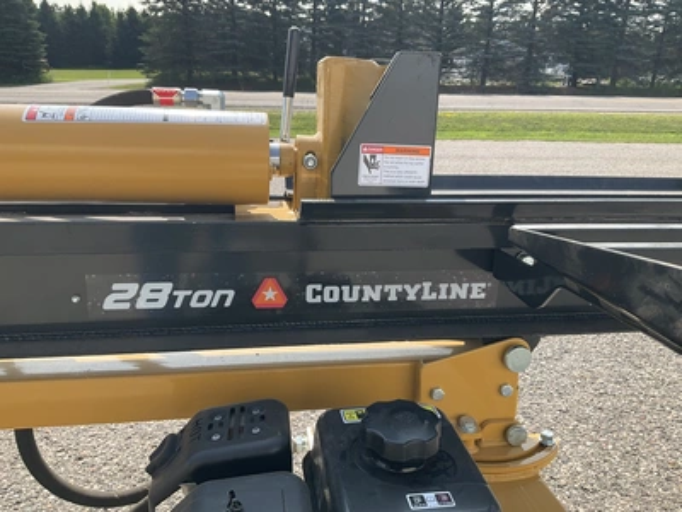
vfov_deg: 48.2
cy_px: 256
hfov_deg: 61.7
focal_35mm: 29
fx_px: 571
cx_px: 341
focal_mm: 3
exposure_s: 1/749
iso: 25
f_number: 1.8
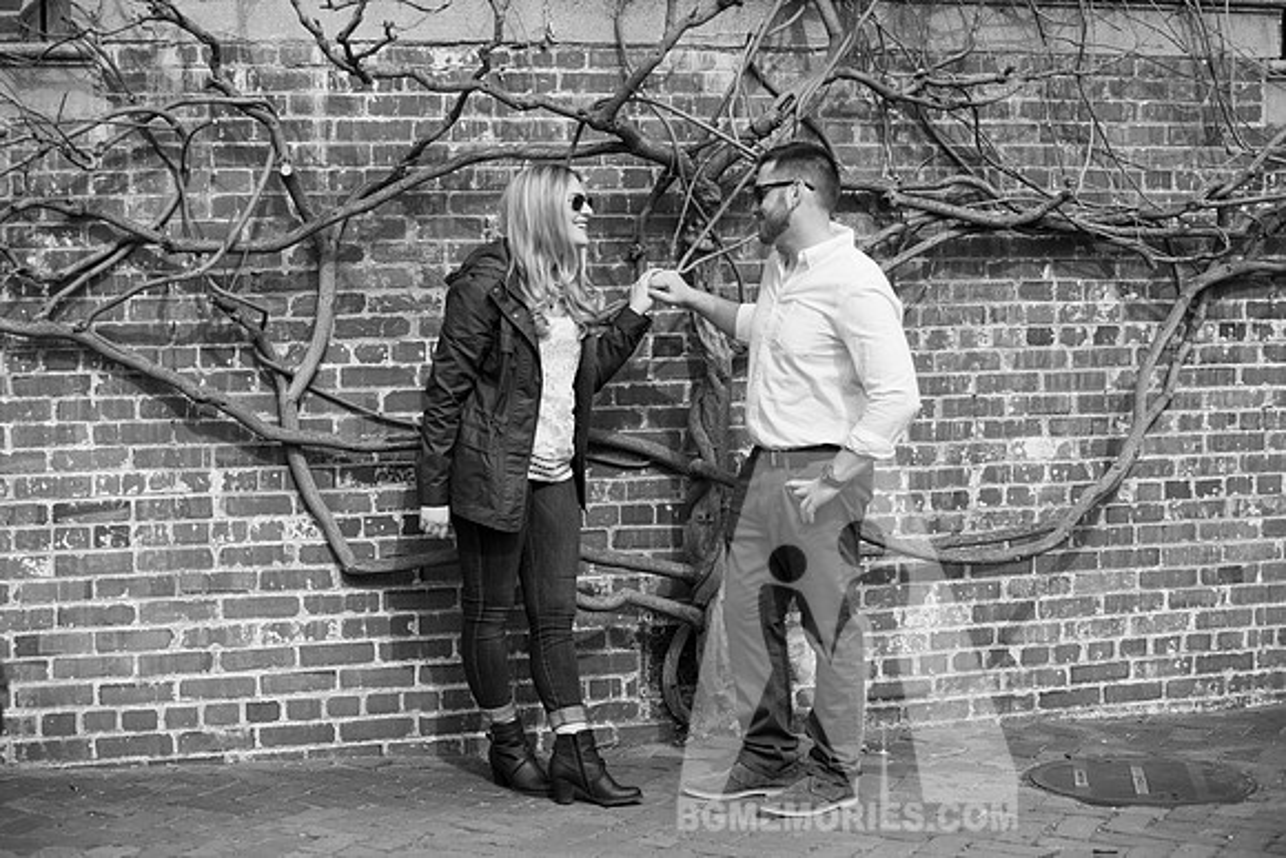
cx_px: 643
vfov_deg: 19.5
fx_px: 2501
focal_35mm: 70
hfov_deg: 28.8
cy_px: 429
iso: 160
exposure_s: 1/1000
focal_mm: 70
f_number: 5
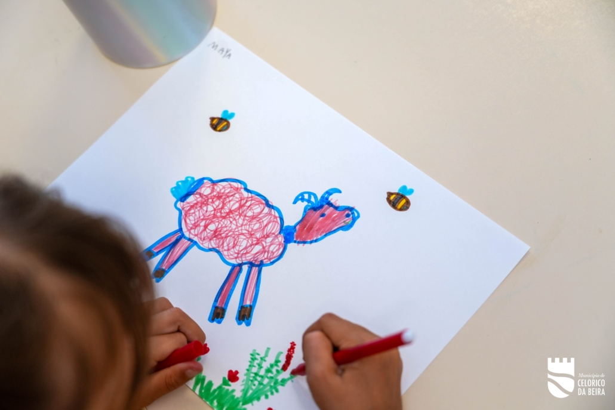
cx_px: 308
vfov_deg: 20.0
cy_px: 205
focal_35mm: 68
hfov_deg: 29.7
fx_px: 1162
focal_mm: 68
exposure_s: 1/160
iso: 400
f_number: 4
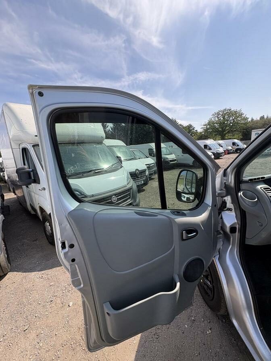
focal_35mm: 14
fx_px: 146
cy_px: 180
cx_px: 136
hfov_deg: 85.7
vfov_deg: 102.1
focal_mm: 2.22
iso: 40
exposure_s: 1/479
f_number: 2.2
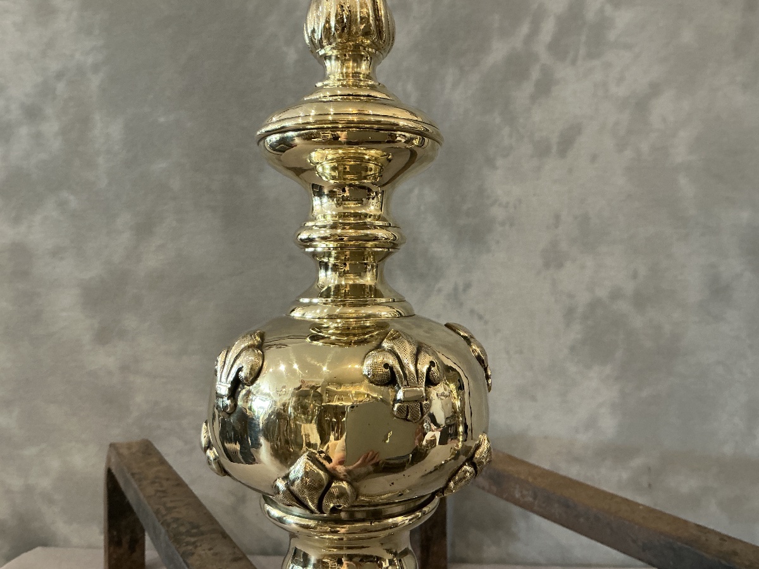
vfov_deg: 49.7
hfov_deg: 63.4
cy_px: 284
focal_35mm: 28
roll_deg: +0.5
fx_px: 614
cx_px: 380
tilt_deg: -2.9
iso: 250
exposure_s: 1/50
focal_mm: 3
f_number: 1.8
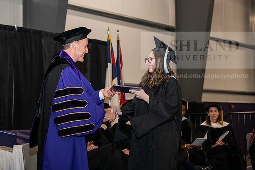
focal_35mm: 85
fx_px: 602
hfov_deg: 23.9
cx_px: 128
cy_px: 85
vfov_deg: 16.1
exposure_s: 1/200
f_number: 5.6
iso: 1600
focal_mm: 85
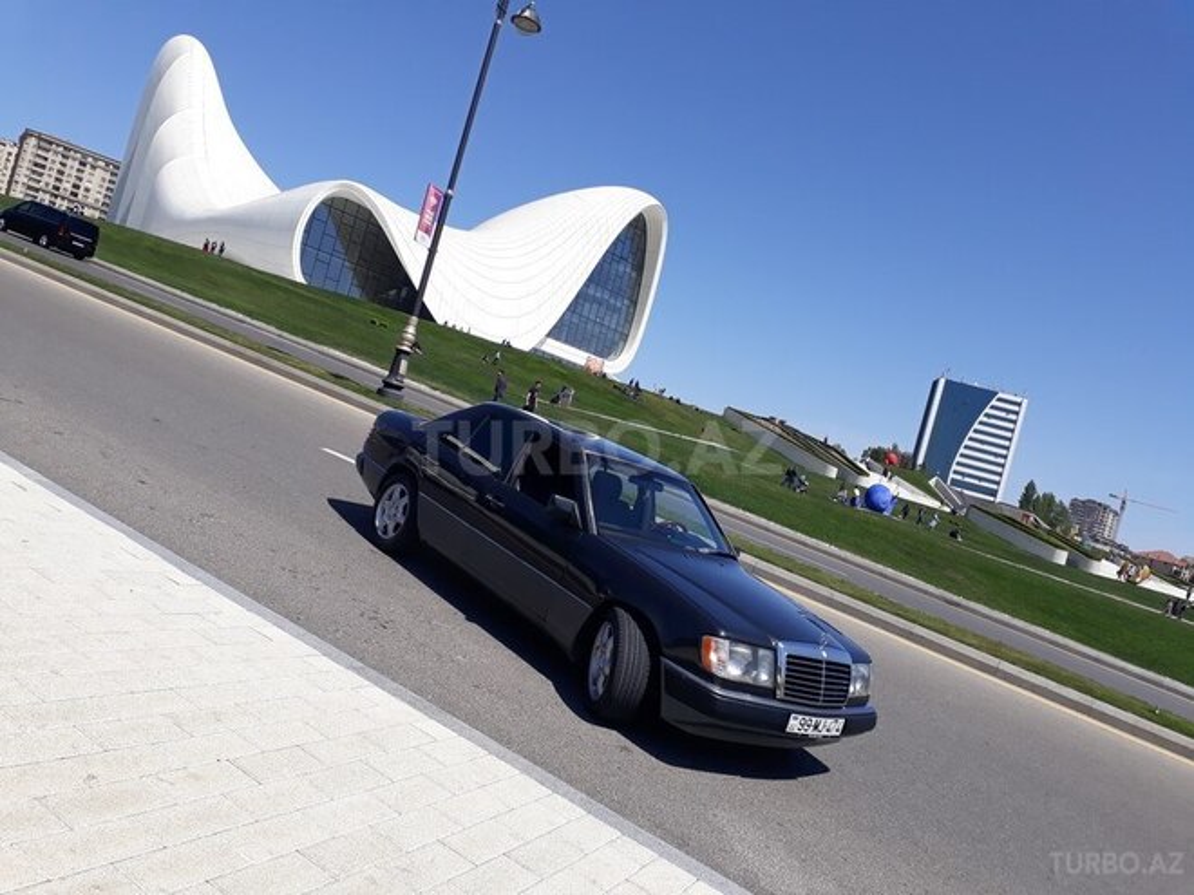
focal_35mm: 27
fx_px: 931
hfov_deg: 65.3
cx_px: 597
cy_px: 448
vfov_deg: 51.4
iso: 40
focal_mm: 3.6
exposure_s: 1/2037
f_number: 1.9
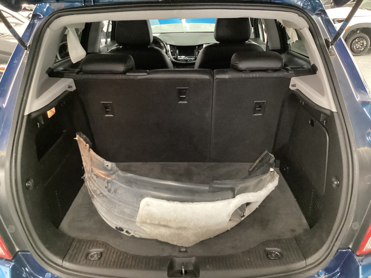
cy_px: 139
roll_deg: +0.0
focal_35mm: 31
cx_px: 186
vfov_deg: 45.4
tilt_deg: -24.9
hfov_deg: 58.4
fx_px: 332
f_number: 2.4
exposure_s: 1/24
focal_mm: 3.3
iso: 800
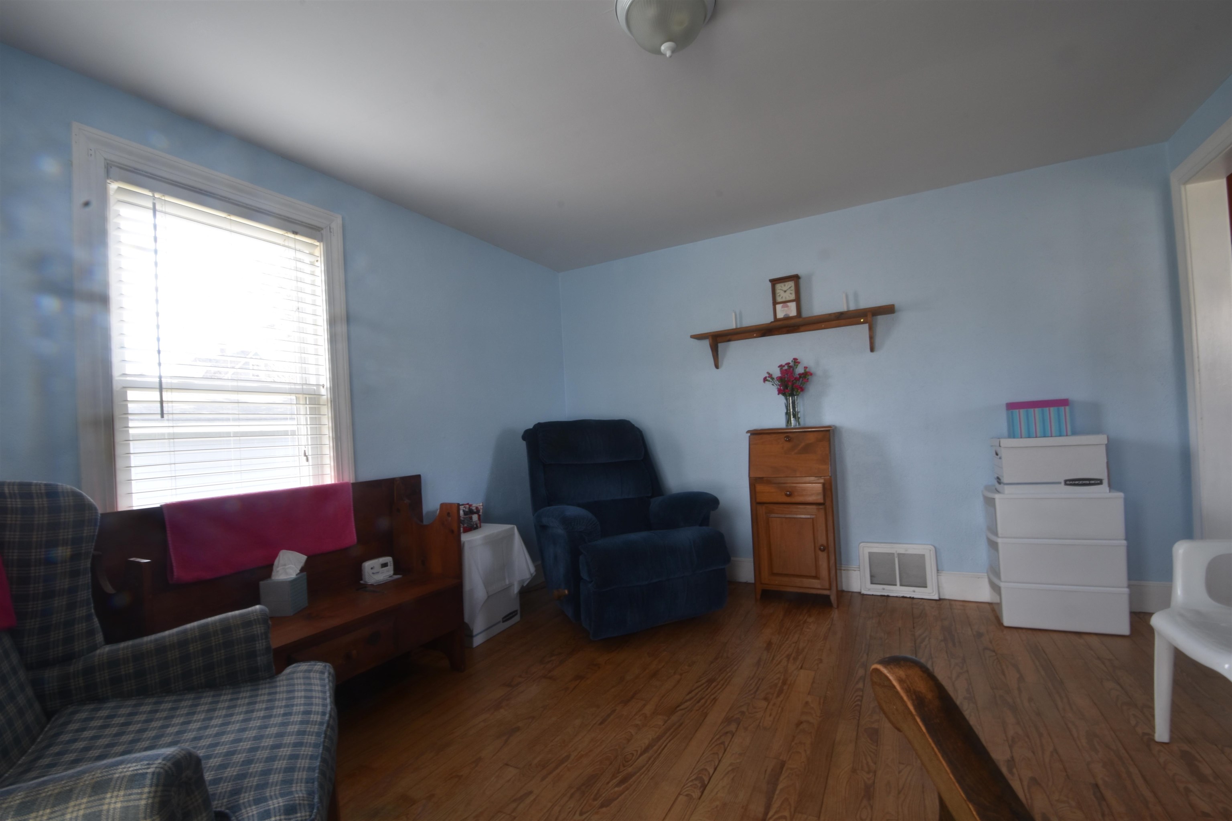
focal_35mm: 15
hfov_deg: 100.4
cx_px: 616
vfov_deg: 77.3
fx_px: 513
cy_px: 410
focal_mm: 10
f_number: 20
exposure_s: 1
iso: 100
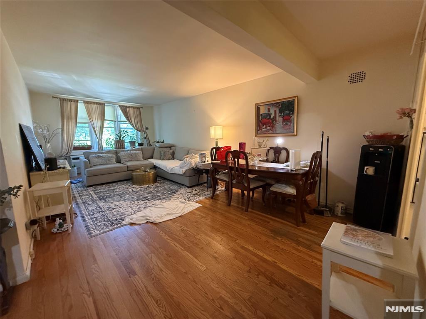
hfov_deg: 102.1
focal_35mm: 14
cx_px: 213
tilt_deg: -7.3
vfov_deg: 85.7
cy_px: 160
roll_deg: +0.1
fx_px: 172
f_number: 2.2
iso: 640
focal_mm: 2.22
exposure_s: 1/60
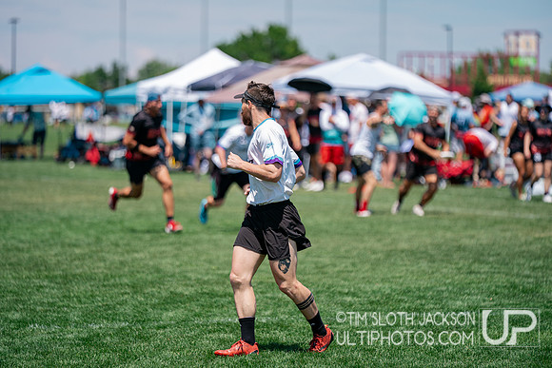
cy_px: 184
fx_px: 3067
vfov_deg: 6.9
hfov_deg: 10.3
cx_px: 276
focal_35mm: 200
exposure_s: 1/3200
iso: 250
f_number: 2.8
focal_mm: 200
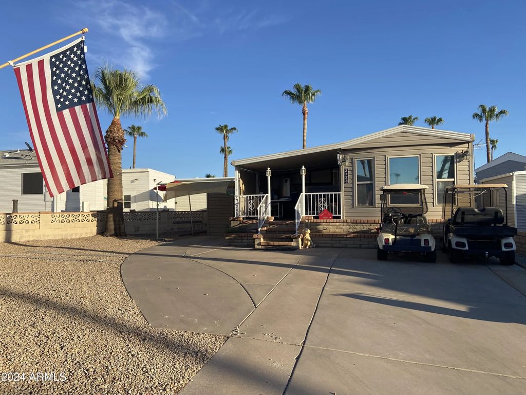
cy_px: 198
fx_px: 395
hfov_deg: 67.3
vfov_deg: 53.1
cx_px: 263
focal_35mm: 26
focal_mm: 4.25
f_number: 1.8
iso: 32
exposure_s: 1/2105
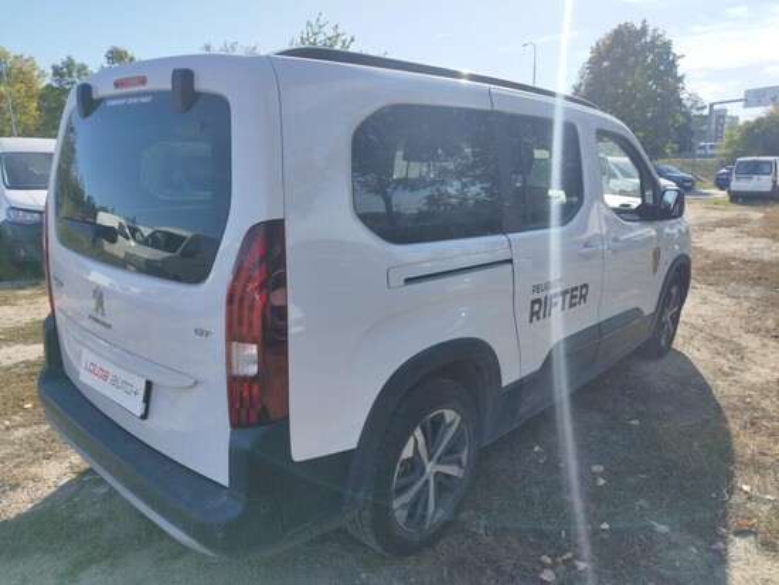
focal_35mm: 25
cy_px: 292
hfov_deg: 69.4
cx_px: 390
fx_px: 563
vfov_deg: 54.9
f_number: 1.89
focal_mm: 5.95
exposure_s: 1/1042
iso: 50
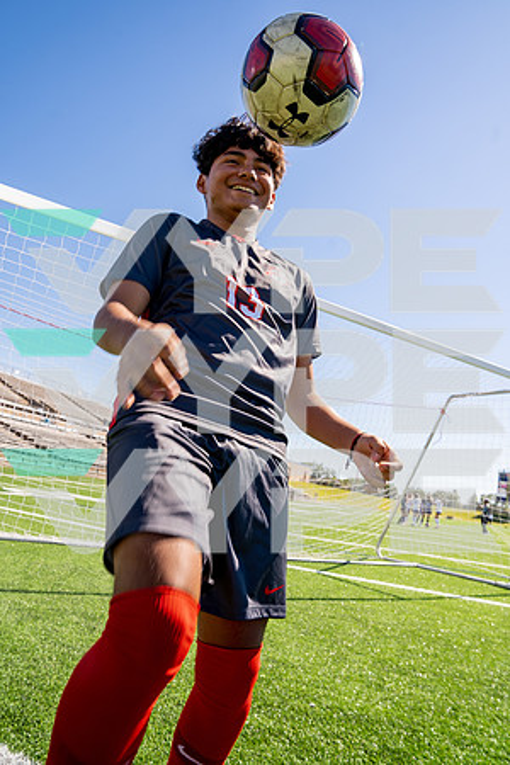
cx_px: 255
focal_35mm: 24
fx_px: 510
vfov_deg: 73.7
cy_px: 382
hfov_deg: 53.1
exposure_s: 1/250
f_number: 7.1
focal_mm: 24
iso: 100
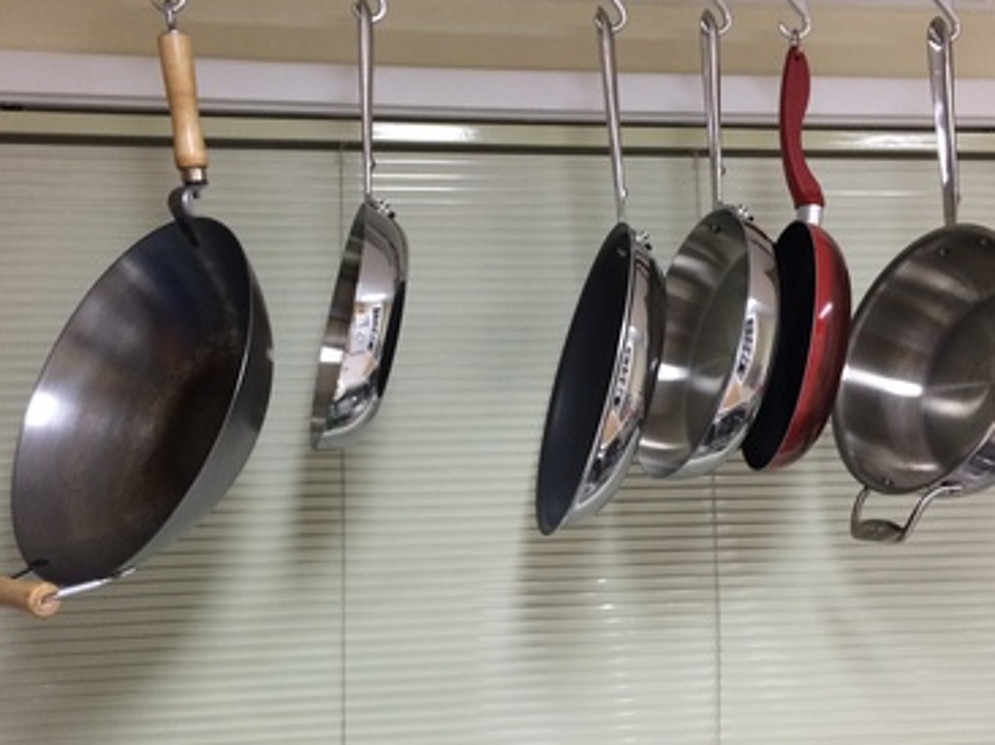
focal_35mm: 41
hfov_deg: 45.8
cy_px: 371
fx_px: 1178
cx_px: 511
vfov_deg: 35.1
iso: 160
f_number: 2.2
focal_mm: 4.12
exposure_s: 1/30
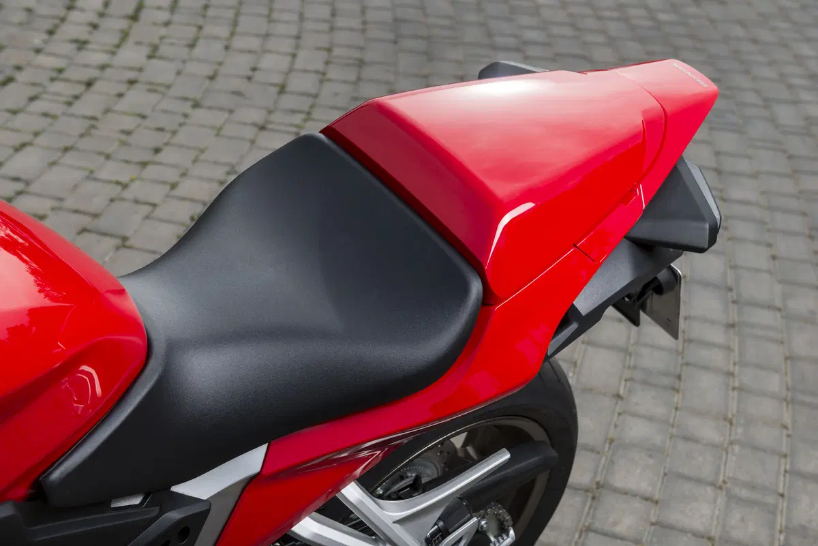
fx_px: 1364
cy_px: 273
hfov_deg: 33.4
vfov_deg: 22.6
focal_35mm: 60
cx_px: 409
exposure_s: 1/250
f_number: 8
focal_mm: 60
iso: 100
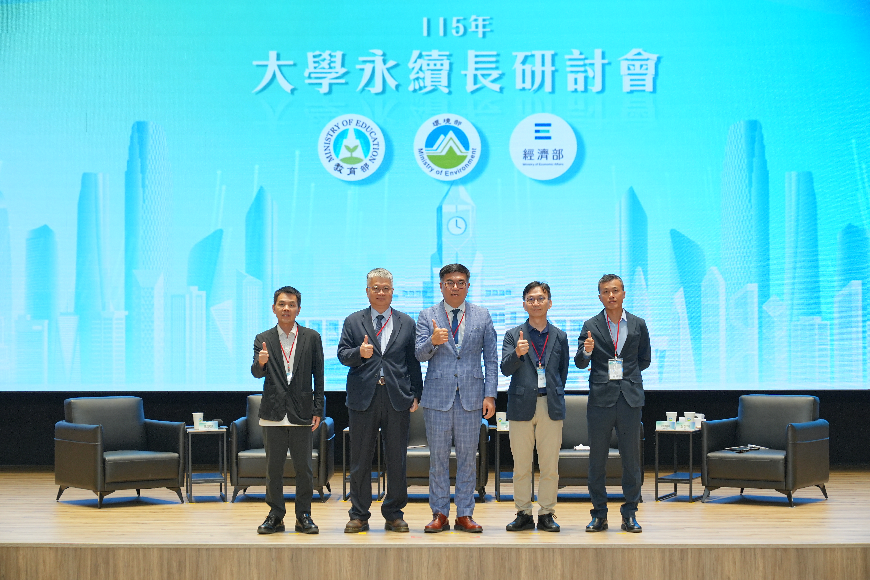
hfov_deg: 28.8
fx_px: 1692
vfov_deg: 19.5
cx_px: 435
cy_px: 290
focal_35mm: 70
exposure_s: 1/160
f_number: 3.5
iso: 1000
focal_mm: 70
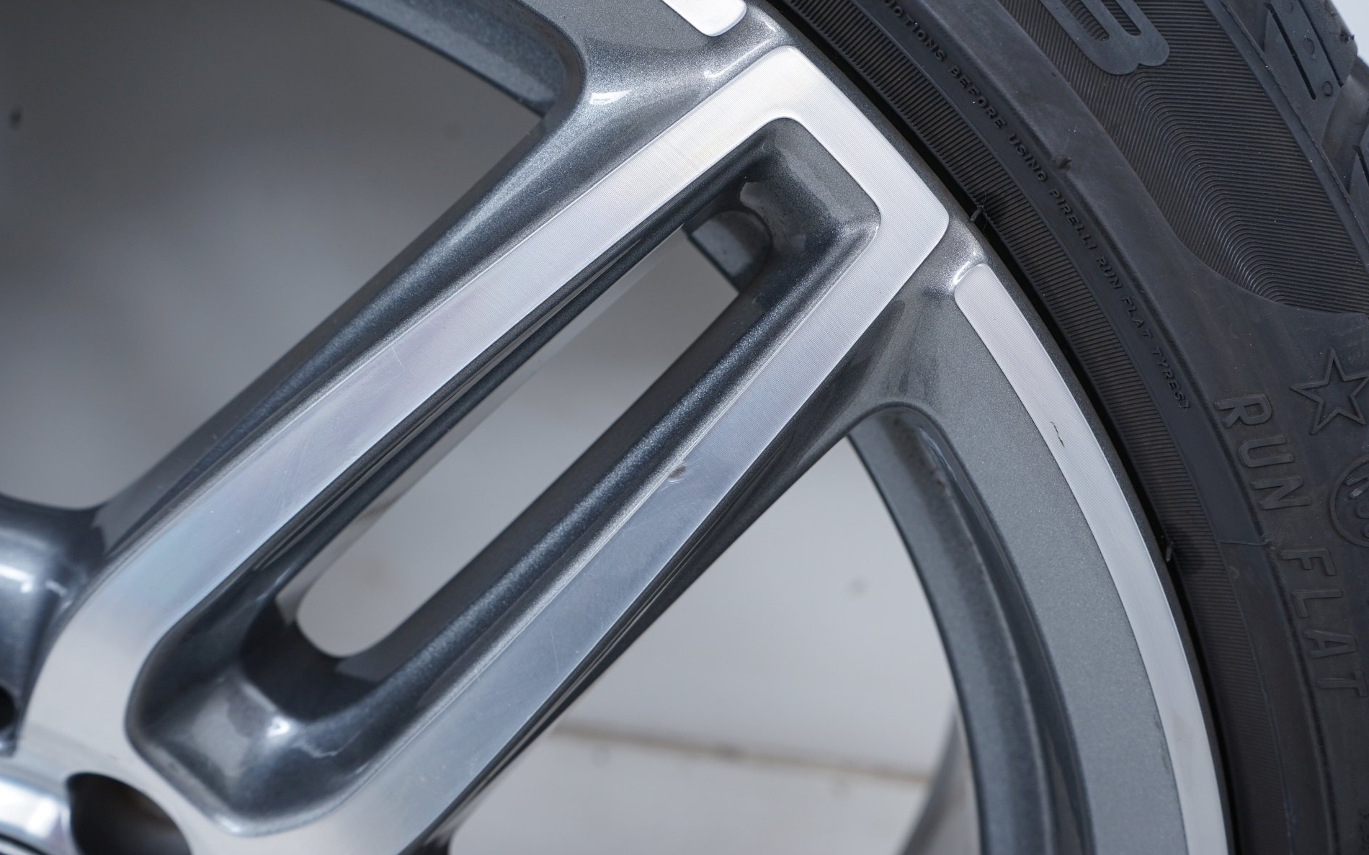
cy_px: 415
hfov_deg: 55.3
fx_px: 1306
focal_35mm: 35
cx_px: 687
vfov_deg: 36.3
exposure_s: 1/125
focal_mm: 34
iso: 250
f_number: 7.1
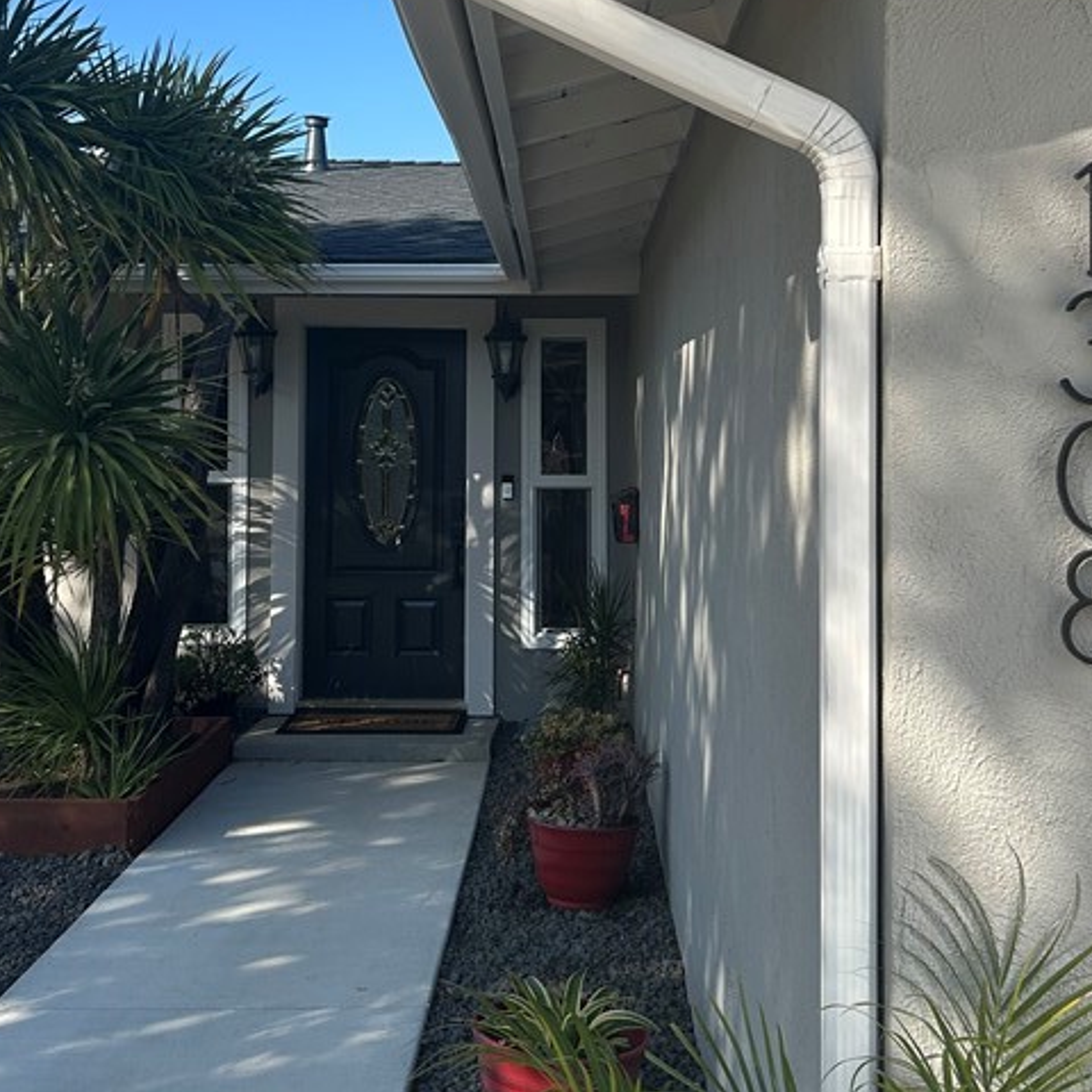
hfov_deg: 34.7
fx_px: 1749
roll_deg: -1.2
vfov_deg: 34.4
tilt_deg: +3.6
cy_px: 366
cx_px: 546
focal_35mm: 49
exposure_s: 1/2123
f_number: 1.5
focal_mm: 5.7
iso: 50
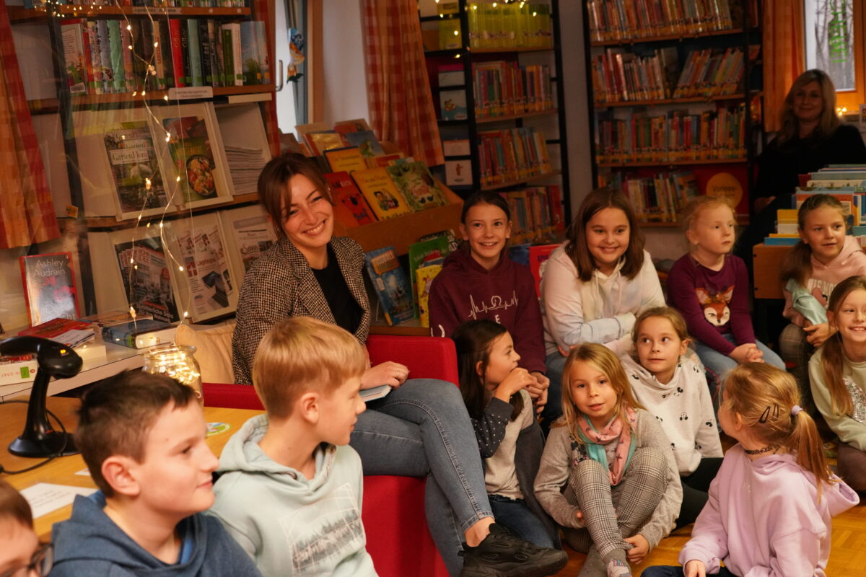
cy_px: 288
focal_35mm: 50
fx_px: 1203
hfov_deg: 39.6
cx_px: 433
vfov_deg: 27.0
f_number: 4.5
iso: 6400
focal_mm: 50
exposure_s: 1/125
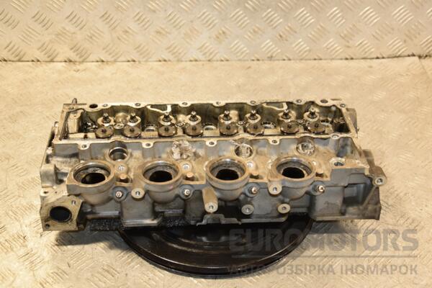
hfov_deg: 37.9
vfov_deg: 25.8
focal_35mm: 52
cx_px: 216
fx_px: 630
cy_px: 144
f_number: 5
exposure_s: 1/100
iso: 800
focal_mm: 35
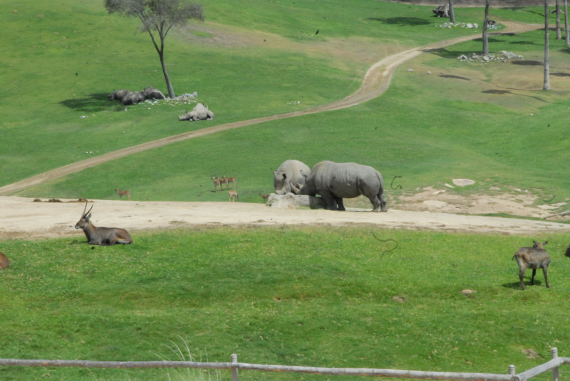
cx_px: 285
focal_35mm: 195
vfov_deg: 7.1
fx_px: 3090
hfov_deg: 10.5
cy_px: 190
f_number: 36
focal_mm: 130
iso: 1100
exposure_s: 1/125
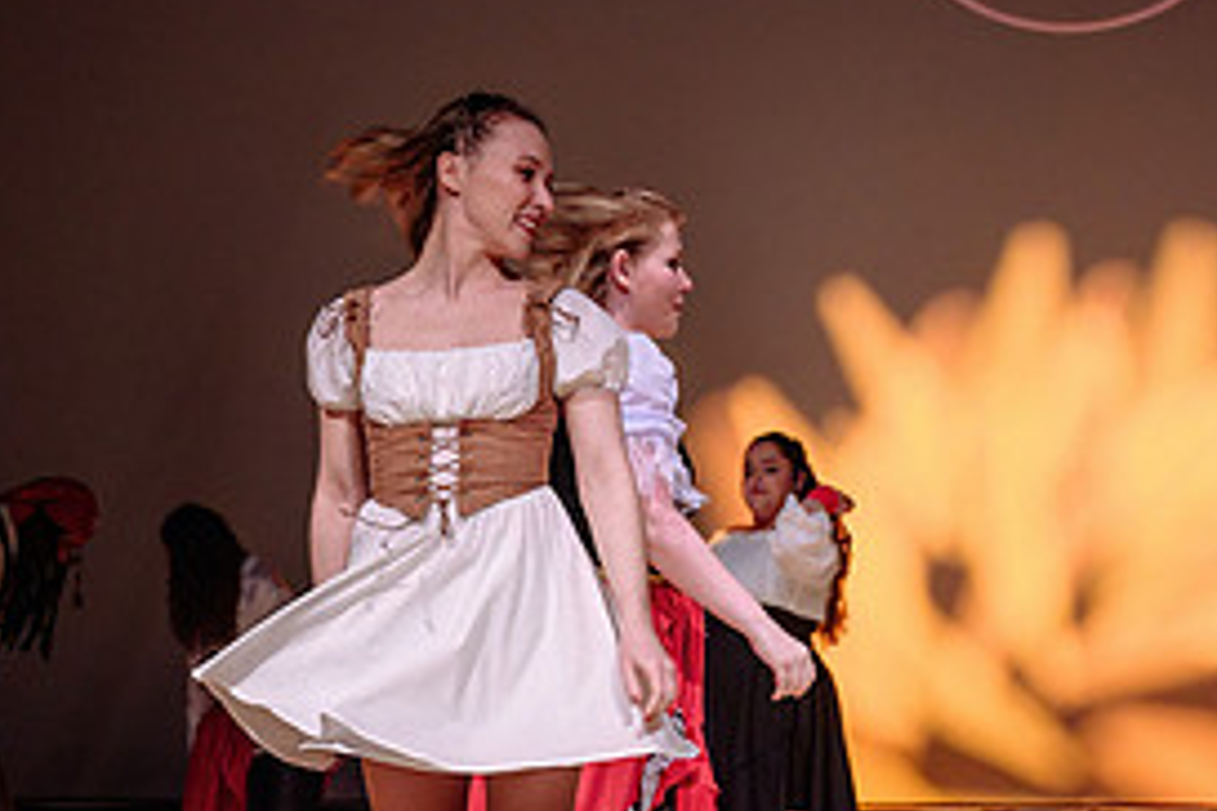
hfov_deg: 20.1
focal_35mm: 101
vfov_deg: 13.4
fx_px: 3414
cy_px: 759
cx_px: 807
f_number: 2.8
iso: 1600
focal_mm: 37
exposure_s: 1/250
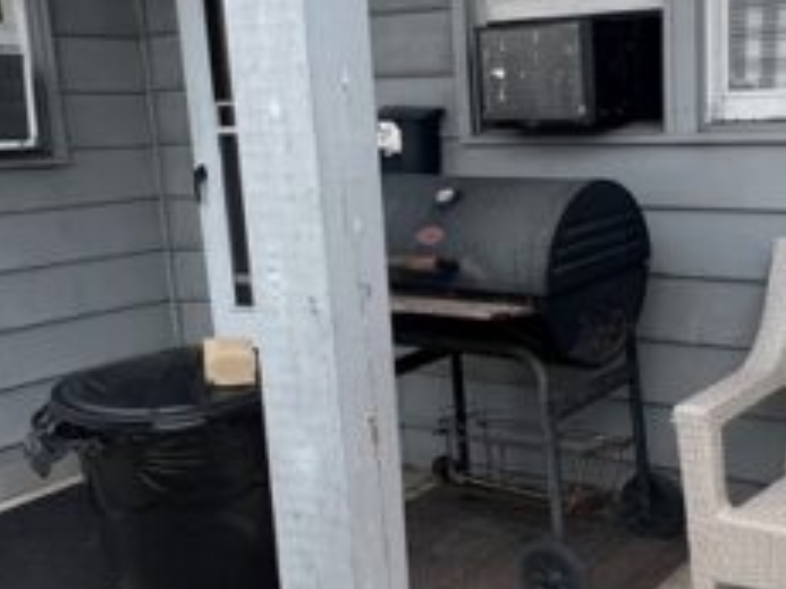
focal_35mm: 45
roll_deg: +2.8
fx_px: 1021
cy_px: 337
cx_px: 623
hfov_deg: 40.5
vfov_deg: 32.1
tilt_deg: -11.1
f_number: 1.8
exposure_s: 1/518
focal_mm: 1.57
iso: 32
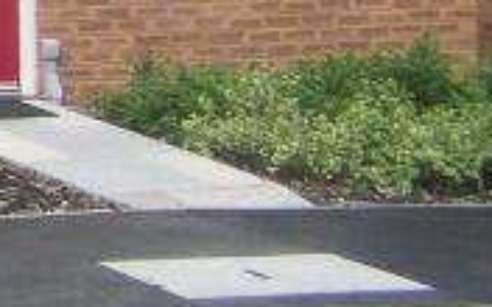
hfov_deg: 7.9
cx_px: -883
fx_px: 3138
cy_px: -421
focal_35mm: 234
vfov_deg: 5.4
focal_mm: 6.3
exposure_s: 1/320
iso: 64
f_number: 4
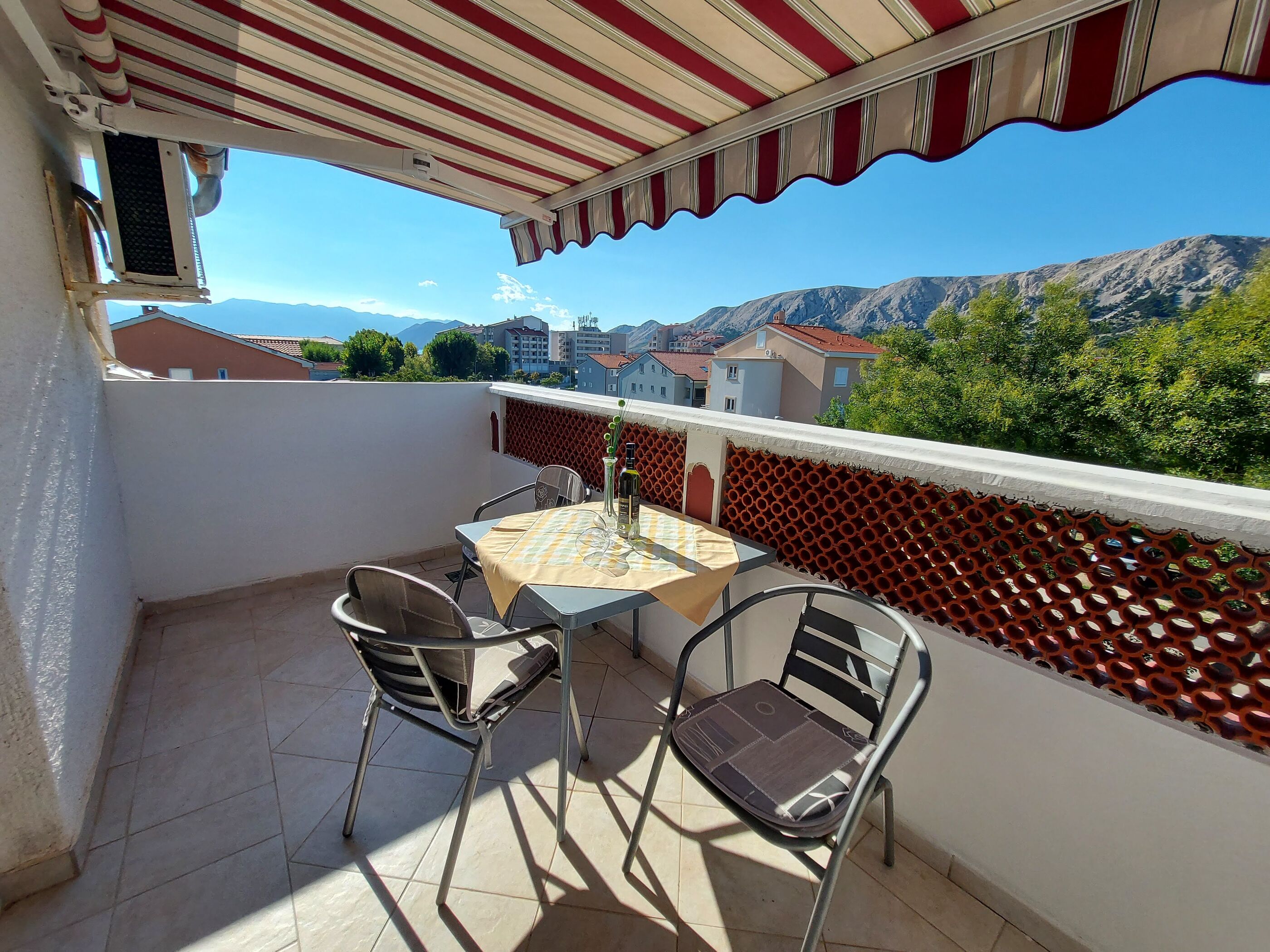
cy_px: 476
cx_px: 635
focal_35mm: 13
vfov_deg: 89.9
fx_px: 477
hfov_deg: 106.2
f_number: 2.2
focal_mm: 1.74
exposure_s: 1/1671
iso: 50
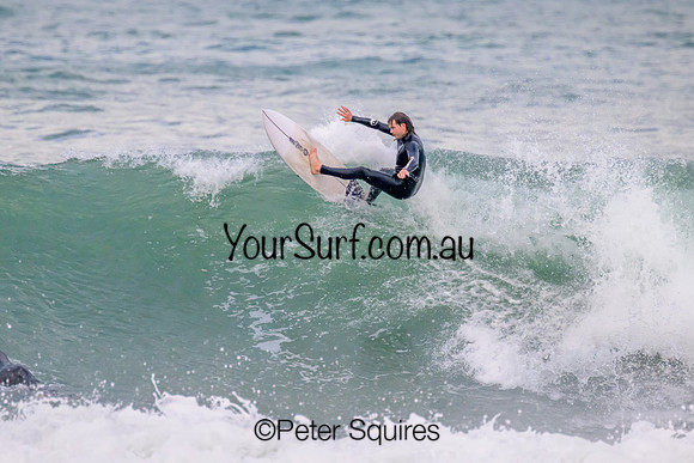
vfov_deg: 1.5
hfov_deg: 2.3
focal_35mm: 910
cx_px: 351
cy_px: 211
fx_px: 17540
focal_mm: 800
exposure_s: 1/2000
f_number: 11
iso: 3600
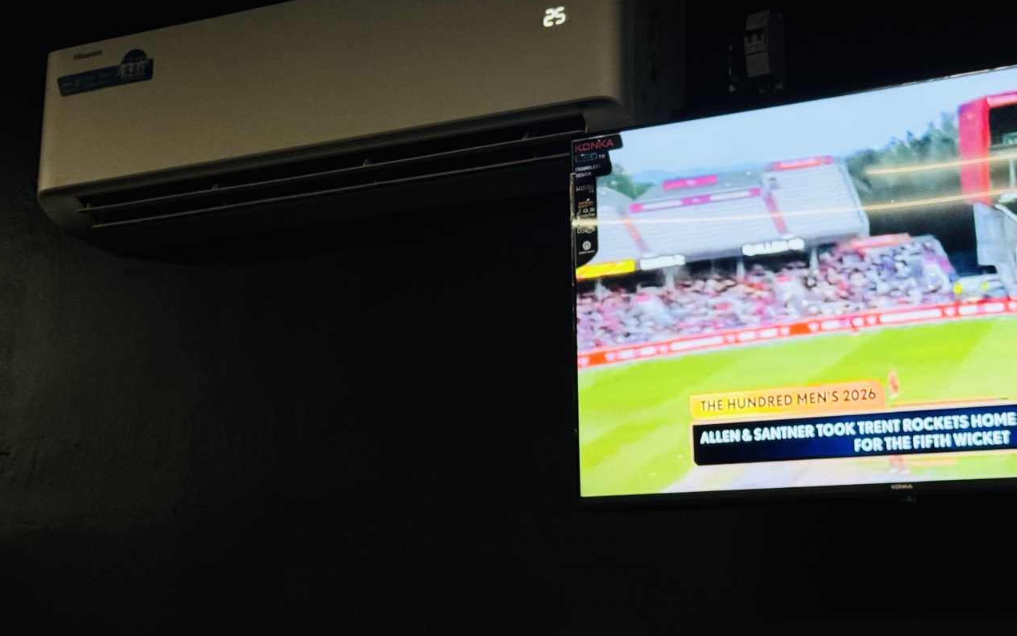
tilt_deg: +18.0
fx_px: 1774
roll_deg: -0.6
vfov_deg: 20.2
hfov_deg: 32.0
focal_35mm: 64
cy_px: 191
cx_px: 489
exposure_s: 1/65
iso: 100
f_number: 1.78
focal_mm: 6.76
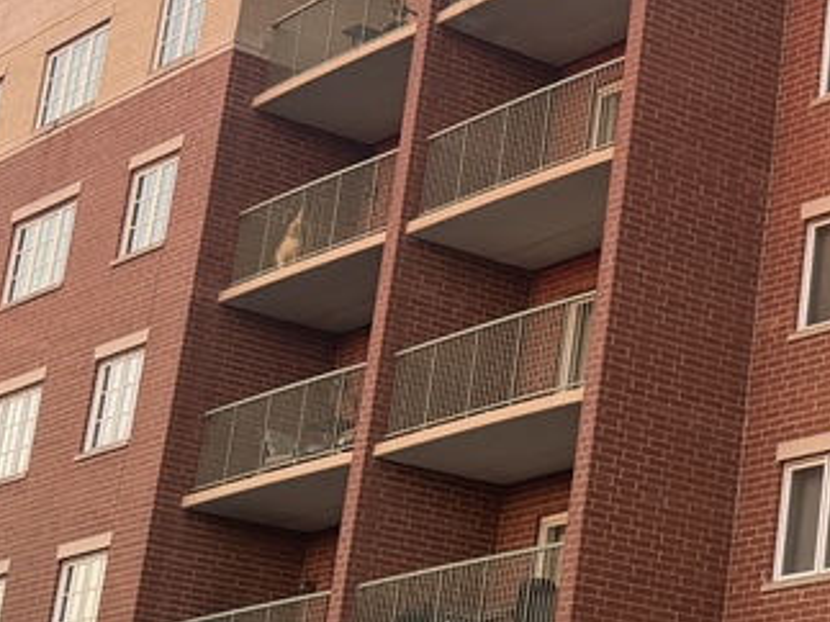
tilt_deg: +17.7
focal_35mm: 107
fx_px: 2565
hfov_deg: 17.1
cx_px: 1143
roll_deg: -2.4
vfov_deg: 13.8
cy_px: 252
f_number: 1.78
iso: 50
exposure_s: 1/121
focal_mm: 6.76
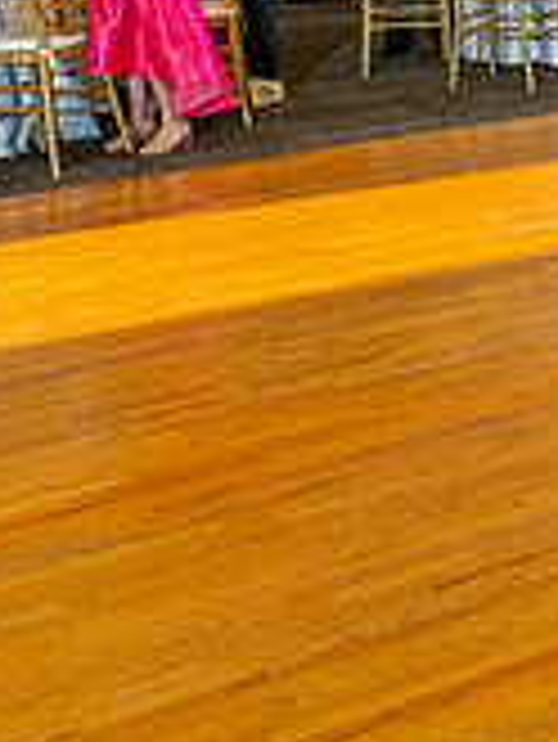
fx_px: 1739
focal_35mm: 81
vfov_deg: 23.5
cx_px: 1062
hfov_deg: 15.3
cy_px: 88
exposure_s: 1/80
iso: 800
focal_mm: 24
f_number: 4
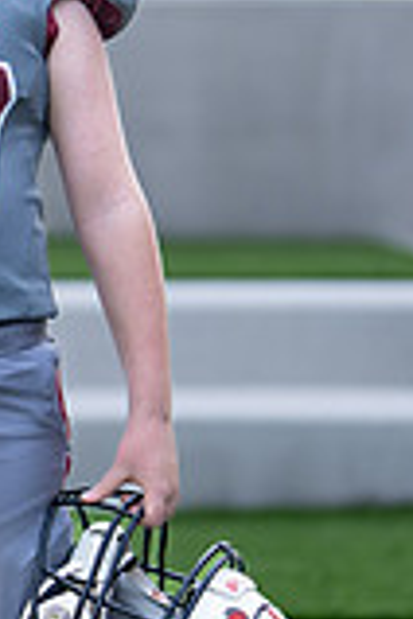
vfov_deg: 9.9
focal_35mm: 208
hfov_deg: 6.6
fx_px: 3579
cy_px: 335
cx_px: -1
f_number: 1.2
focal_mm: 50
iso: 100
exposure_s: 1/1600
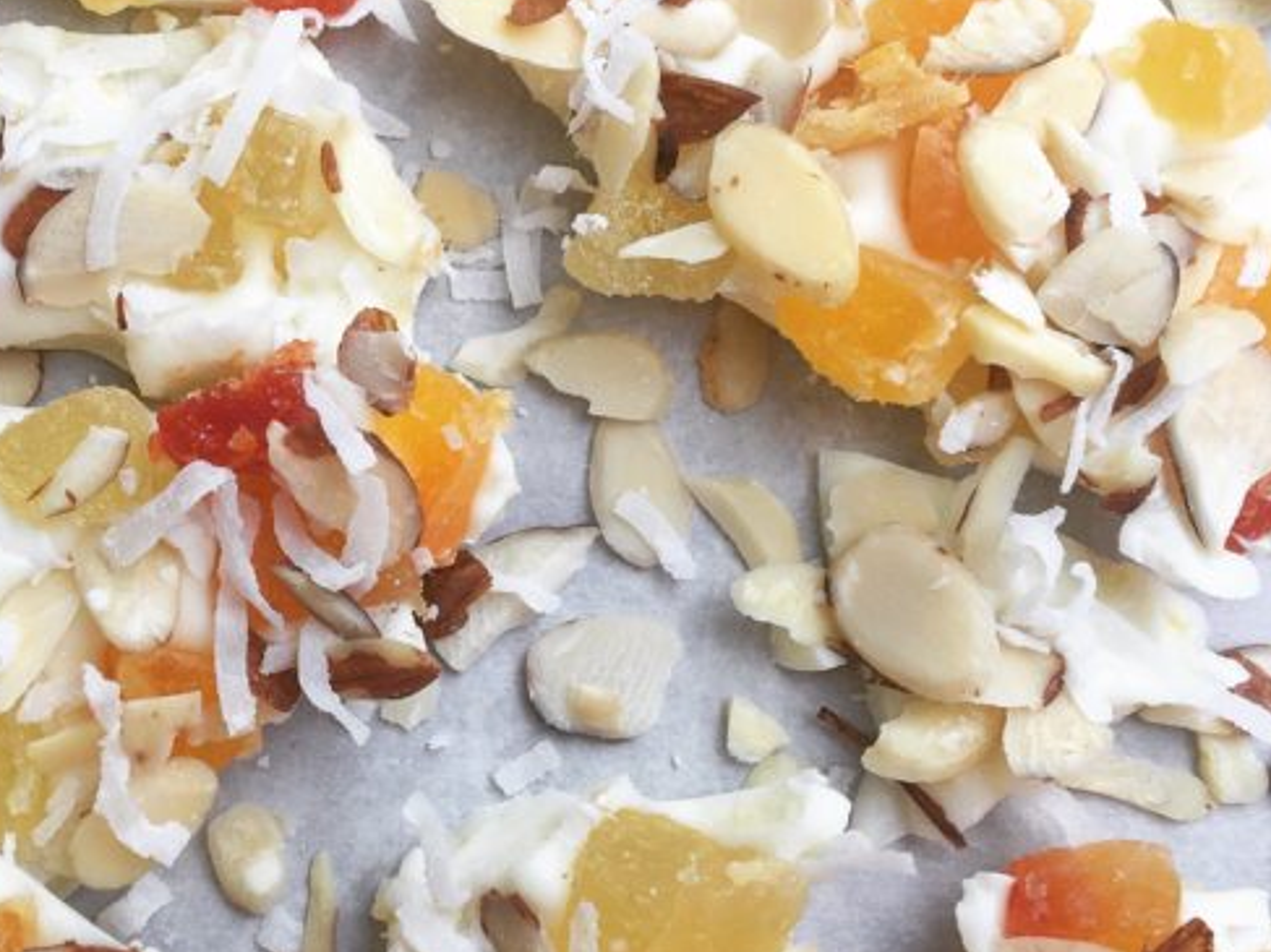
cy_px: 423
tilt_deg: -86.2
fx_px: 2239
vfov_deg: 24.0
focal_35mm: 61
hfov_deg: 31.4
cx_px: 399
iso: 25
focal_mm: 4.15
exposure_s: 1/316
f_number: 2.2
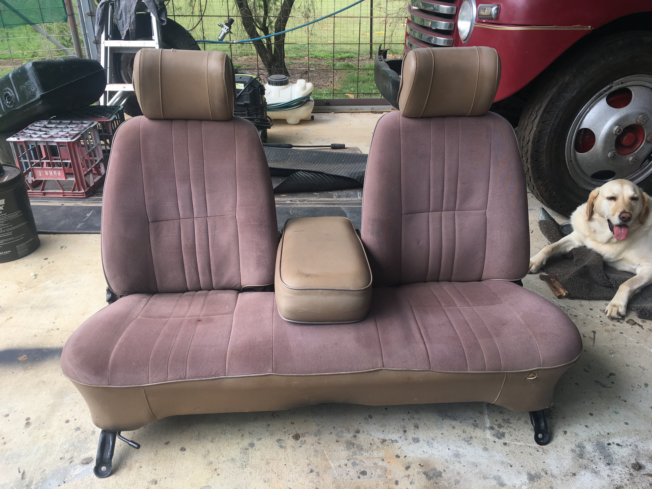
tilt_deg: -28.0
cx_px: 326
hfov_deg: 61.7
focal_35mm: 29
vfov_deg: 48.2
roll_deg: -1.5
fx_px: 546
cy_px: 244
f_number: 2.2
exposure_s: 1/390
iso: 25
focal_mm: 4.15
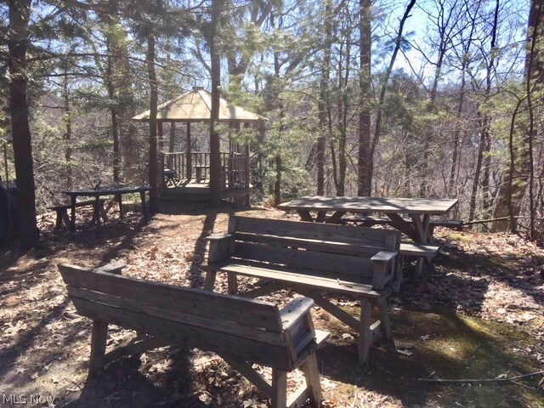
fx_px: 456
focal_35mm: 29
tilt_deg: -10.9
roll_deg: +0.5
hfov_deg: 61.7
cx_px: 272
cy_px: 204
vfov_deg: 48.2
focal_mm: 4.15
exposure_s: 1/718
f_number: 2.2
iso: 25
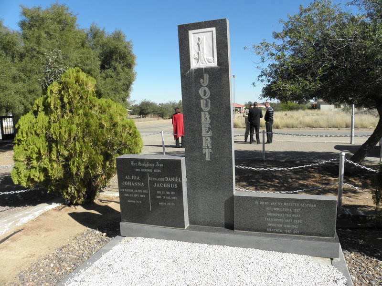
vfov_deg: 53.1
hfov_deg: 67.3
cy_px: 143
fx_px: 287
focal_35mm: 26
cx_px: 191
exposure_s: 1/250
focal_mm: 4.6
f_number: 5.6
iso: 64
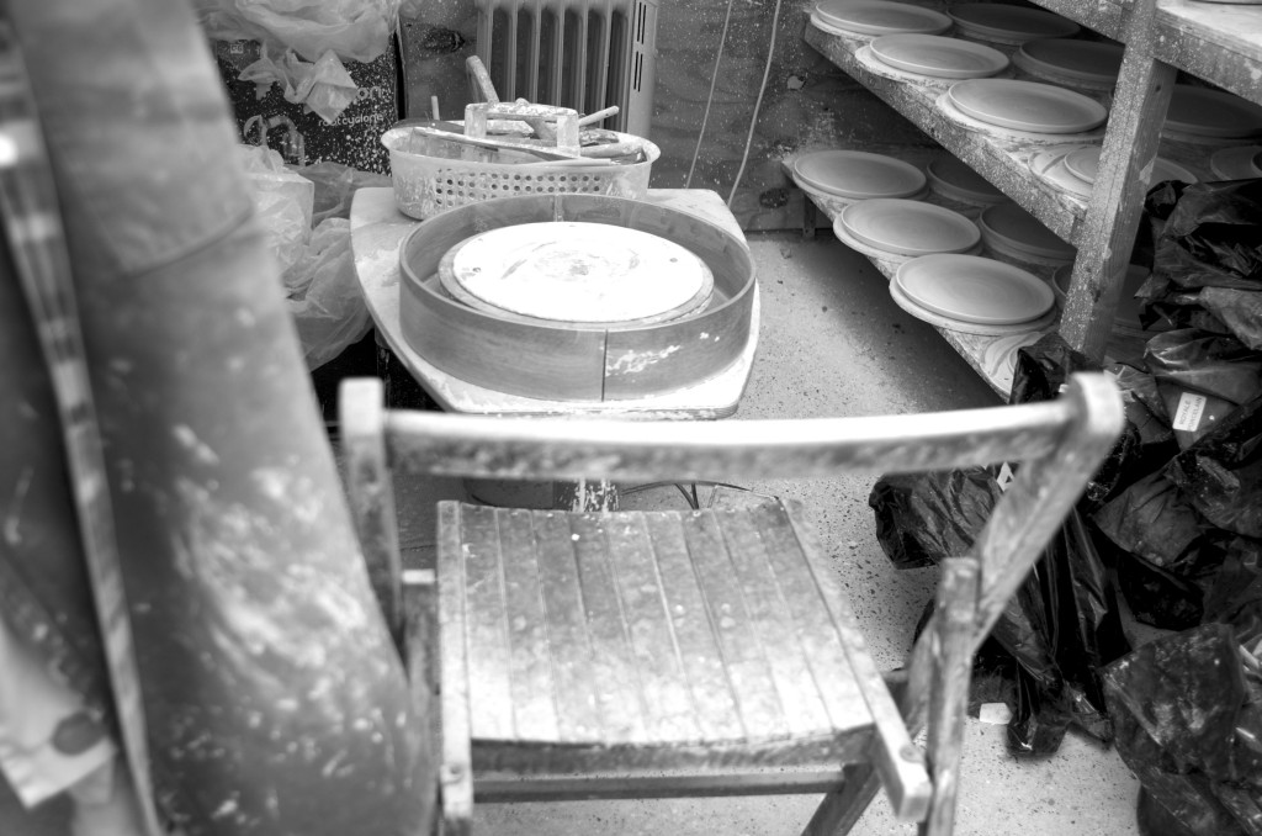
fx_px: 1259
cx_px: 631
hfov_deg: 53.2
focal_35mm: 36
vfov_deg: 36.7
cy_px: 418
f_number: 2.8
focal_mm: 24
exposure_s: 1/30
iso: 250
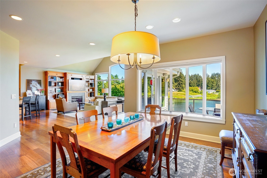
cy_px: 89
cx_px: 134
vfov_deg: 70.4
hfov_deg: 93.3
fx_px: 126
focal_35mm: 17
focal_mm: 17
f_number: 8
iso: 400
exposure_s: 1/60
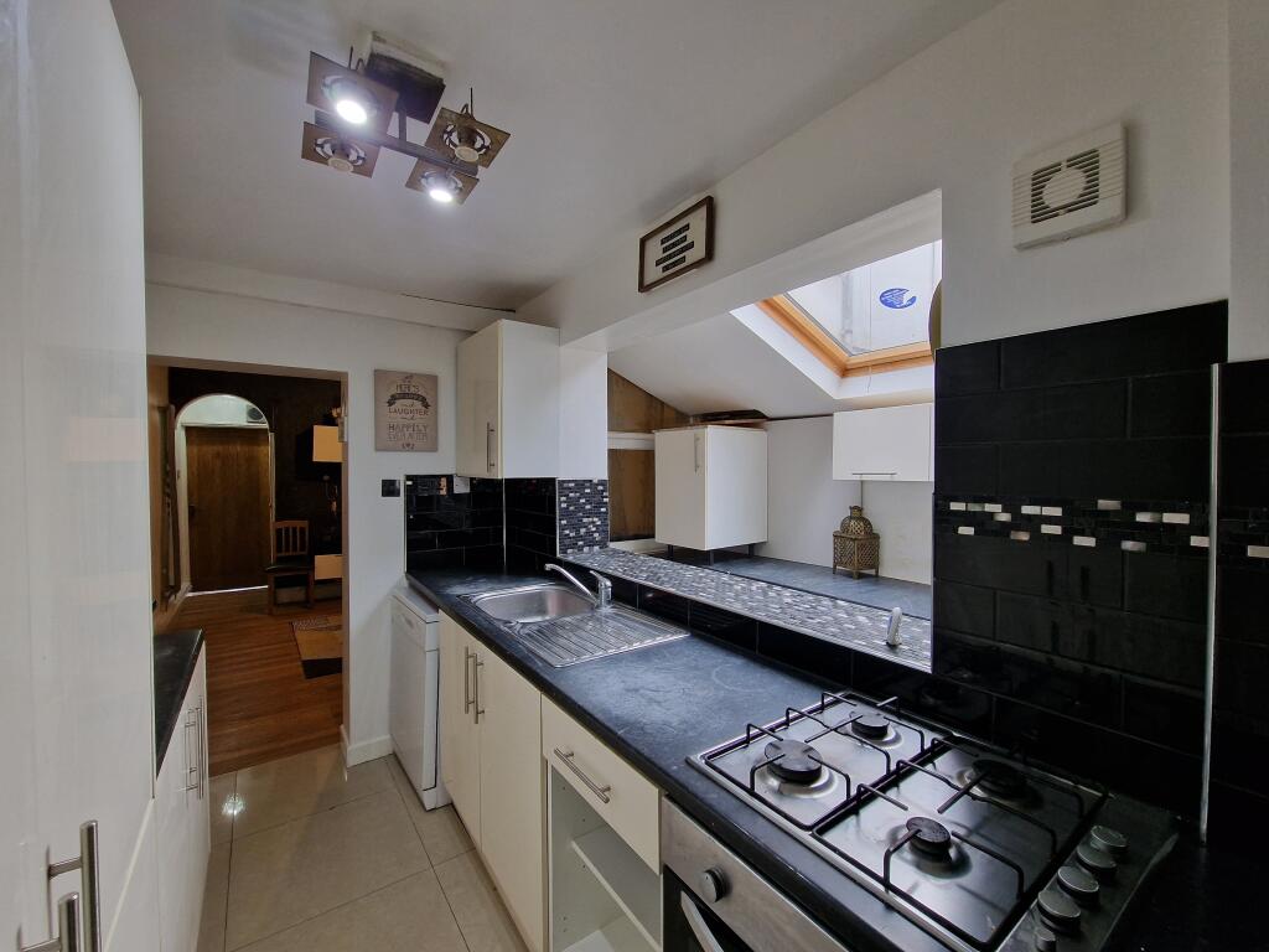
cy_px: 476
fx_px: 477
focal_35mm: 13
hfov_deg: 106.2
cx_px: 634
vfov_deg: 89.9
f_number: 2.2
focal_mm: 2.2
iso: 125
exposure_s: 1/50
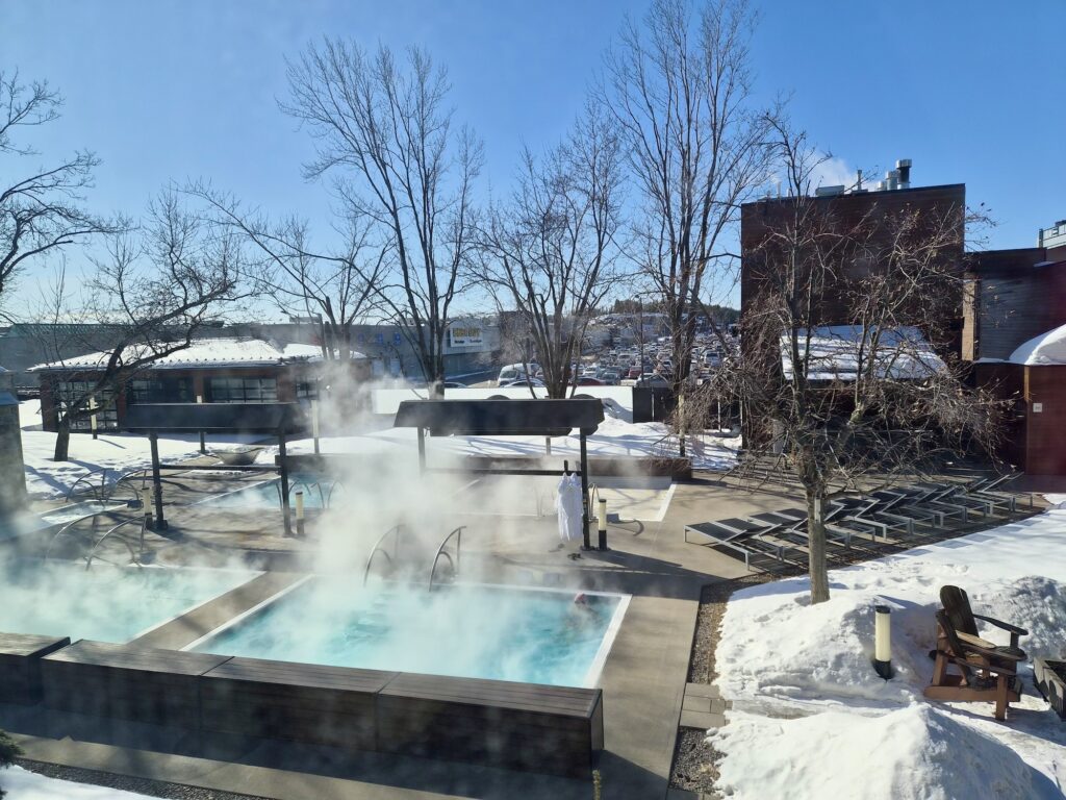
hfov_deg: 73.9
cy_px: 400
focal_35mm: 23
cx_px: 533
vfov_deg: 58.9
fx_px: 708
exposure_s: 1/6528
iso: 80
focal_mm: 5.4
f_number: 1.8
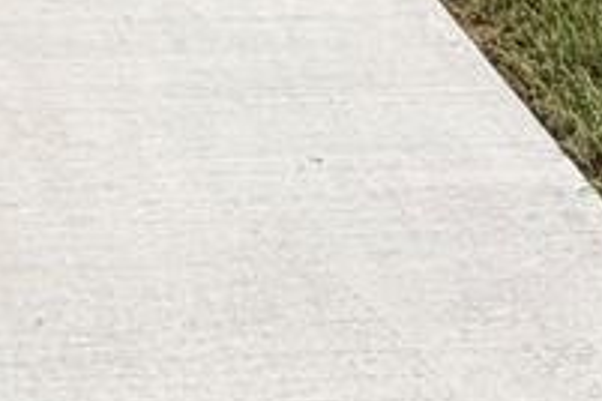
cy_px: -679
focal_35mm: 116
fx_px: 1940
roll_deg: +0.4
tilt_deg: -0.1
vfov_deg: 9.8
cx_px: -30
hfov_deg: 17.2
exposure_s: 1/2092
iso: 20
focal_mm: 2.22
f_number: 2.2
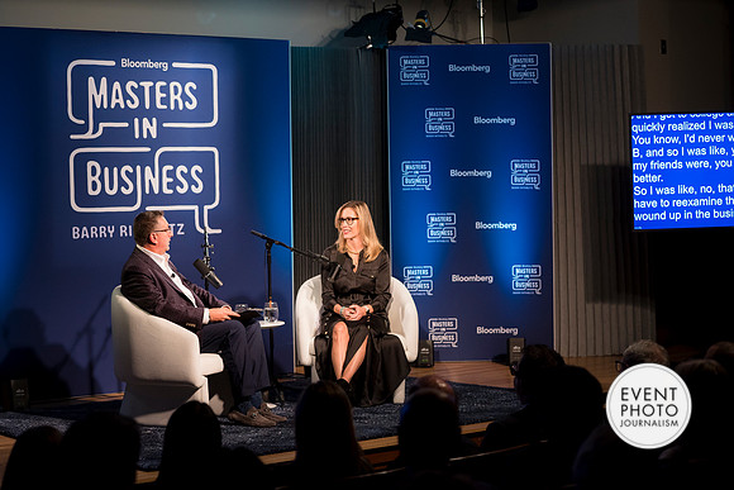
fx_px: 1522
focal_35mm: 75
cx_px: 348
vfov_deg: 18.3
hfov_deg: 27.1
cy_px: 232
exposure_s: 1/125
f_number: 2.8
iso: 1250
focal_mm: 70
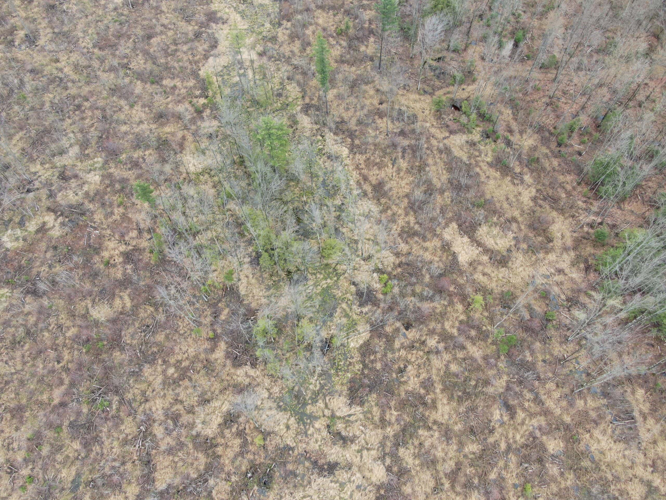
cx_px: 333
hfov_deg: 71.6
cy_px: 250
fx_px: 462
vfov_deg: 56.8
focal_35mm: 24
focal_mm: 4.39
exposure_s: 1/120
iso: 100
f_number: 2.8
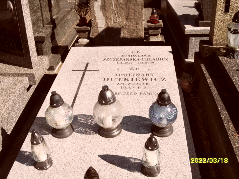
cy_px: 90
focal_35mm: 40
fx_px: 276
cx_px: 120
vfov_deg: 36.0
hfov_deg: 46.8
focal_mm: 6.5
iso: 80
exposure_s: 1/750
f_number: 3.6
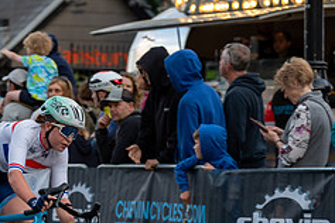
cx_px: 30
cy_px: 210
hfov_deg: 8.8
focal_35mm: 232
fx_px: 2159
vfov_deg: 5.9
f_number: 3.2
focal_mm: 95
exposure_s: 1/800
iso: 500
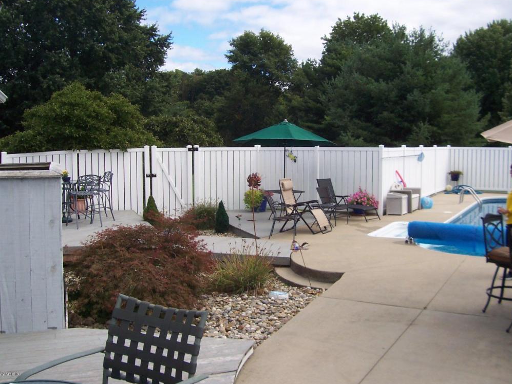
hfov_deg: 49.0
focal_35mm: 38
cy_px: 190
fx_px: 562
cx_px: 254
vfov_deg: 37.7
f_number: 5.6
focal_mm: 5.6
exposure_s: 1/350
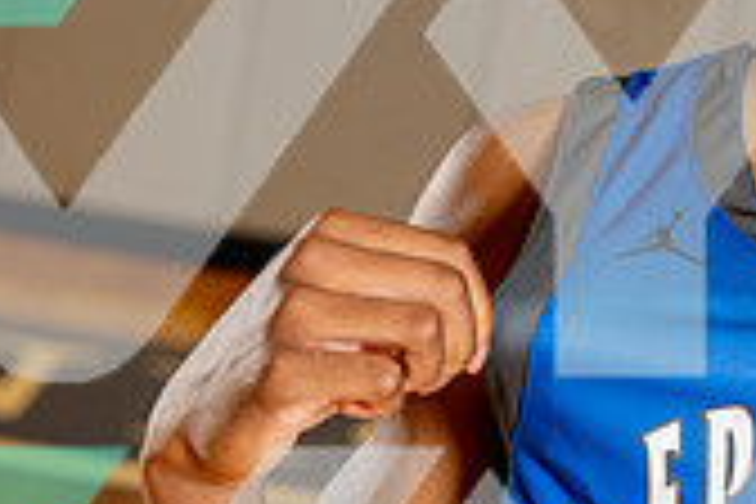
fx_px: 4284
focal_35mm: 204
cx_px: 819
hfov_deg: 10.0
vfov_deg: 6.7
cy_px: 142
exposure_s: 1/250
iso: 250
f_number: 4
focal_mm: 59
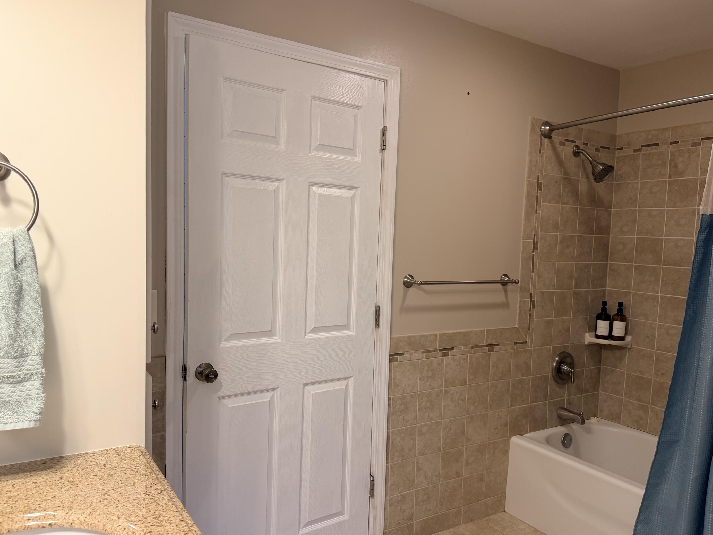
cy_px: 282
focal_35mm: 26
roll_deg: -1.4
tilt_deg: -5.0
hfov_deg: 67.3
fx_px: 536
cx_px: 345
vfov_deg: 53.0
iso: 125
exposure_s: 1/60
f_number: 1.78
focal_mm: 6.76
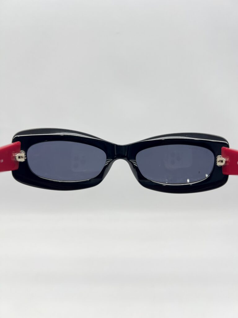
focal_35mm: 26
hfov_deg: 53.1
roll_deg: -0.4
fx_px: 238
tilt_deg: -21.7
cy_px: 159
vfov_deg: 67.3
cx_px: 119
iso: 32
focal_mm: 5.7
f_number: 1.5
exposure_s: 1/140
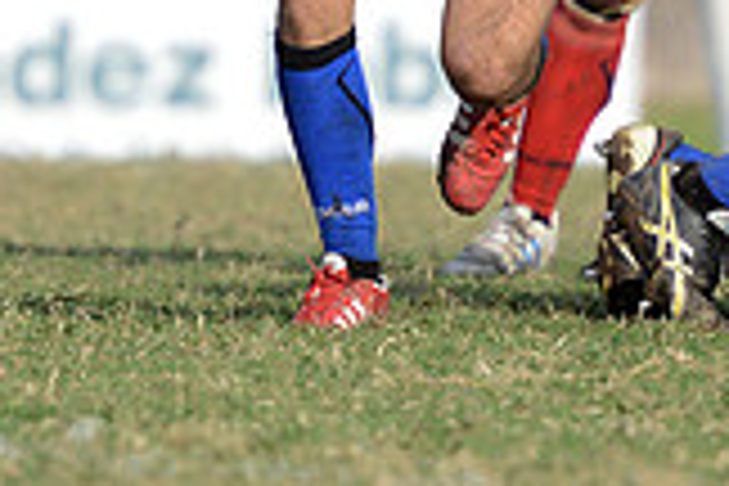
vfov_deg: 1.4
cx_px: 616
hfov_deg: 2.1
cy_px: -362
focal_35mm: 969
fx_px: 19621
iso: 500
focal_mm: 270
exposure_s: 1/1600
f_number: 4
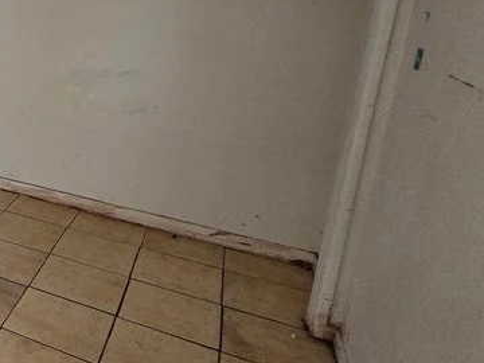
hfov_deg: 34.0
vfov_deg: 37.5
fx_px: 517
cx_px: -161
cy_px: 83
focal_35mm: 37
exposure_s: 1/100
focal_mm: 2.2
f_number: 2.2
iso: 400
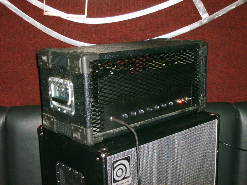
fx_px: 371
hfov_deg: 36.8
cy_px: 92
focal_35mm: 52
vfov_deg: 28.0
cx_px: 124
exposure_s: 1/45
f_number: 3.3
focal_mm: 8.7
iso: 277
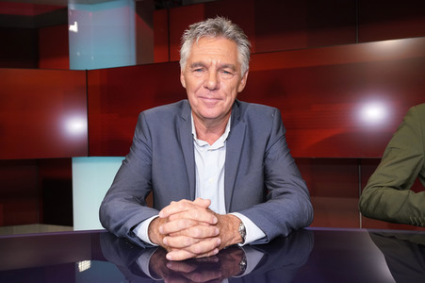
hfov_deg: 58.8
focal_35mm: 32
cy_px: 142
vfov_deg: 41.1
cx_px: 212
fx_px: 377
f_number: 5.6
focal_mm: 32
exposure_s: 1/200
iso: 2000
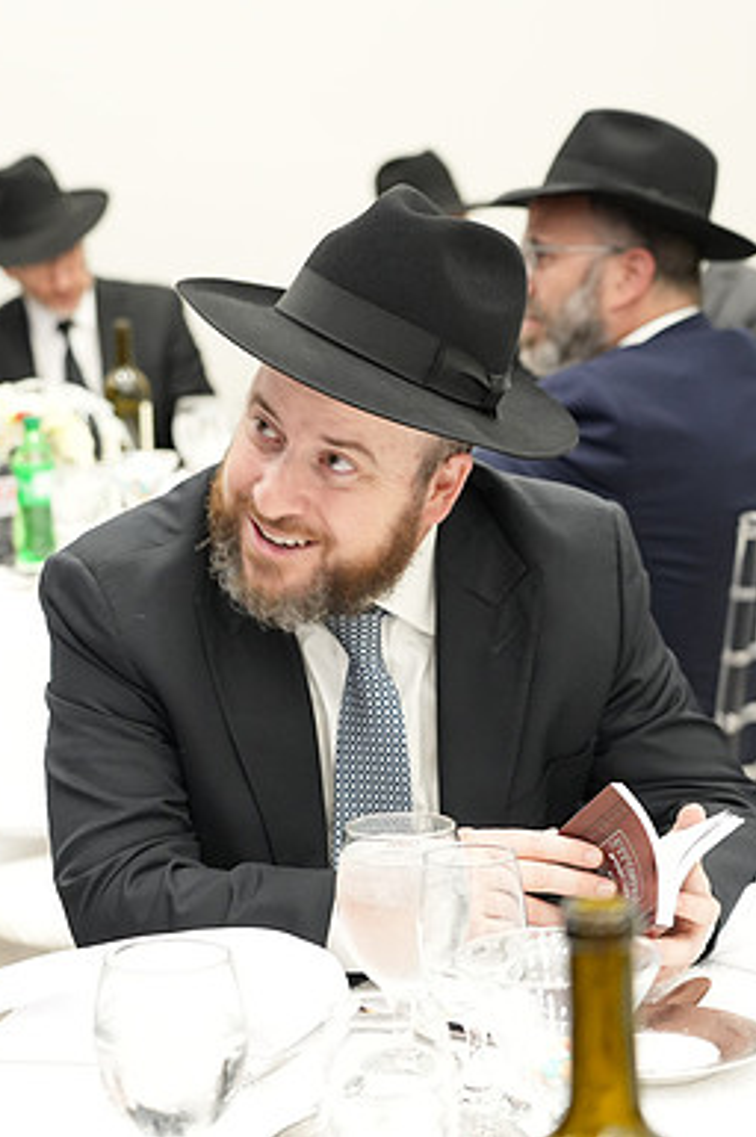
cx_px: 221
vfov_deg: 22.9
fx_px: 2808
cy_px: 568
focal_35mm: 89
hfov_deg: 15.3
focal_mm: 59
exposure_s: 1/60
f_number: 4
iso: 2500
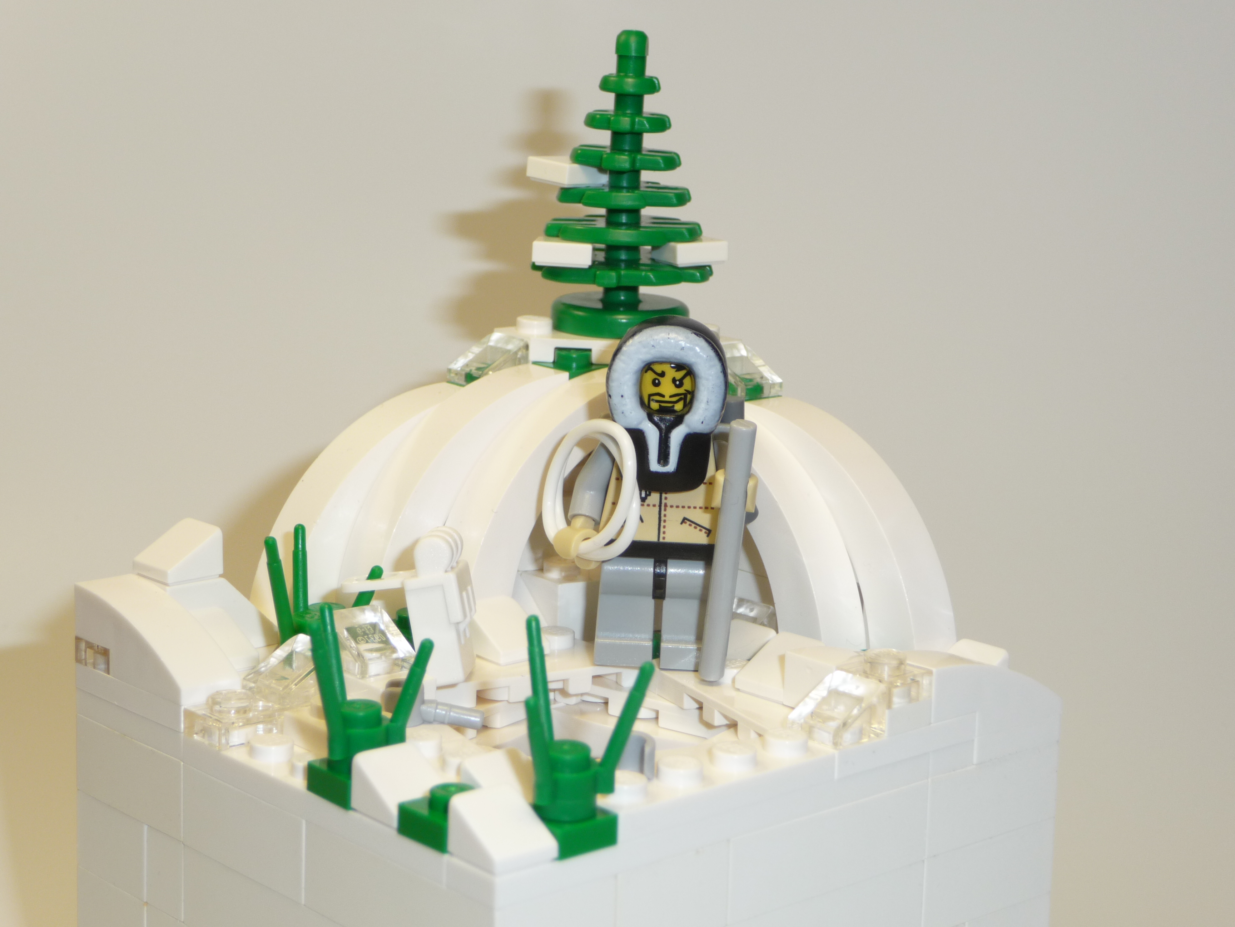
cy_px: 464
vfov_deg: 21.9
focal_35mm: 67
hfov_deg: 29.0
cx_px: 618
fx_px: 2390
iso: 100
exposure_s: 1/100
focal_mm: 11.3
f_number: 4.5
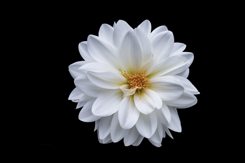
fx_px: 715
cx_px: 122
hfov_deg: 19.4
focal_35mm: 105
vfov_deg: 13.1
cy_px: 82
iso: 100
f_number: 9
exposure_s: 1/60
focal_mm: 105
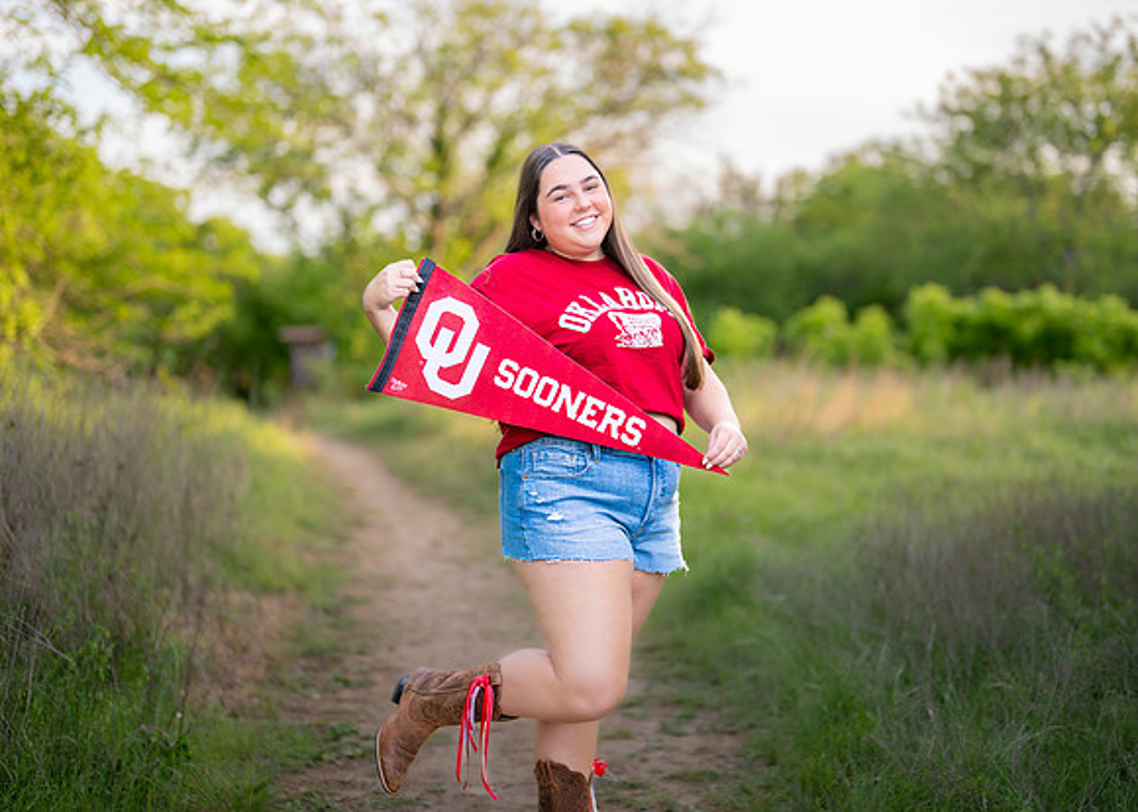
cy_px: 351
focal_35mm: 61
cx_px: 579
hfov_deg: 32.3
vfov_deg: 23.3
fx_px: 1965
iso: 320
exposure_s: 1/1250
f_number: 1.2
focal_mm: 50
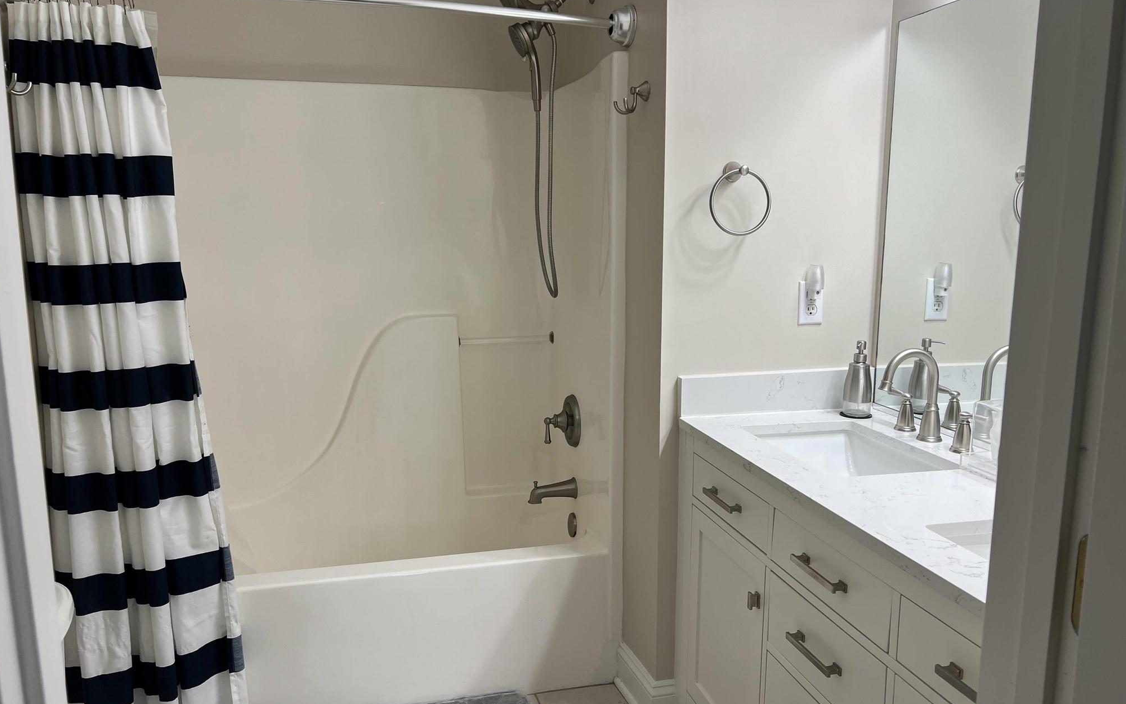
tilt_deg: -9.6
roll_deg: +0.0
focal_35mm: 28
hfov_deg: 66.5
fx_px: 859
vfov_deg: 44.5
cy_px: 363
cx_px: 556
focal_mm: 5.7
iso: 40
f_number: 1.5
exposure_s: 1/120
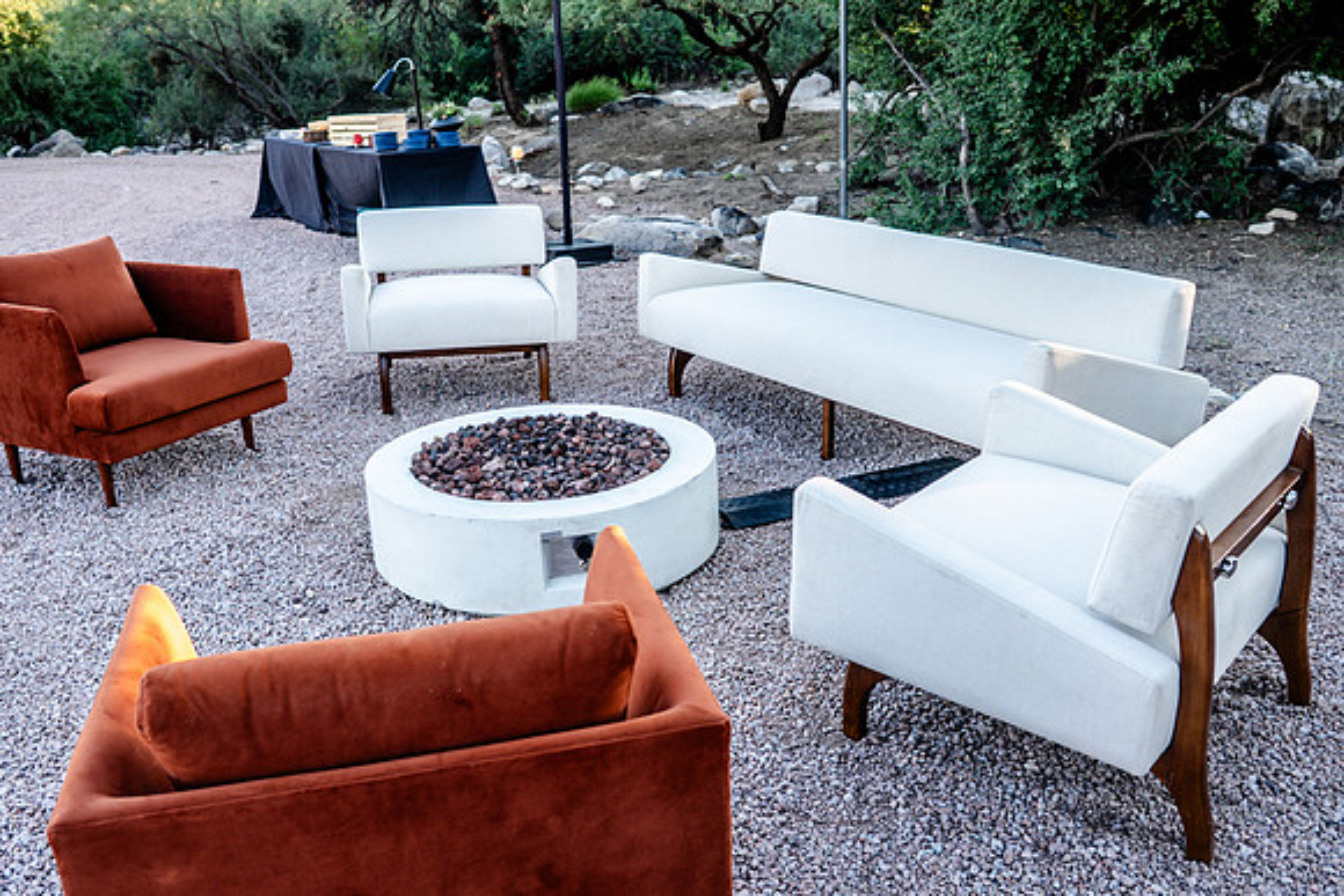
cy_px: 448
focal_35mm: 32
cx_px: 672
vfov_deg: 41.5
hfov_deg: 59.2
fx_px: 1183
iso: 200
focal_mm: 28
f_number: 5.6
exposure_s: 1/100
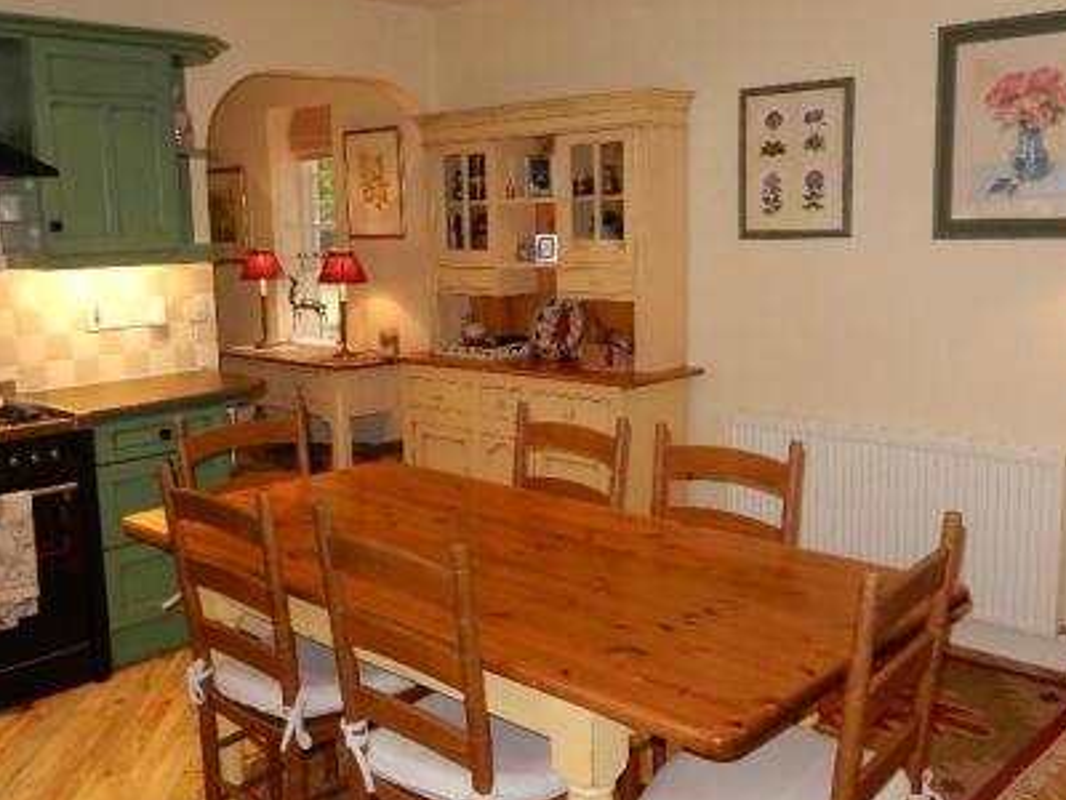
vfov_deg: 40.7
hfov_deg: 52.6
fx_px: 1078
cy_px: 388
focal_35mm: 35
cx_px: 513
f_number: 3.4
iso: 250
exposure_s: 1/30
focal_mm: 4.3
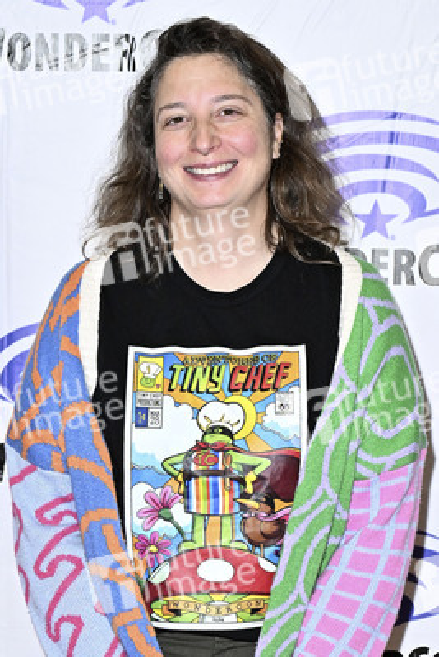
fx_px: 731
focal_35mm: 40
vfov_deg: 48.4
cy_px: 328
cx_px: 220
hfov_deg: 33.4
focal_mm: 40
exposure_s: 1/200
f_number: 5.6
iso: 1250
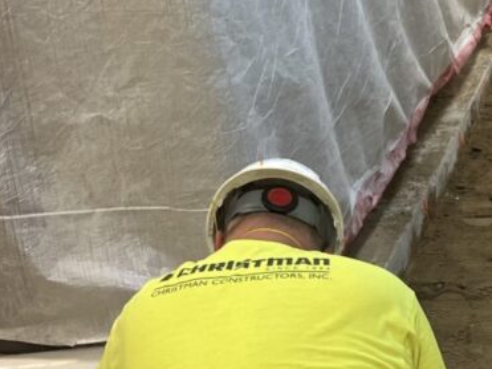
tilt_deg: -21.4
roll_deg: +2.6
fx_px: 1435
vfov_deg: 14.5
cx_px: 650
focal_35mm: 101
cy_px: 336
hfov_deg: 18.1
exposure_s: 1/60
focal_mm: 5.1
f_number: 1.6
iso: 64
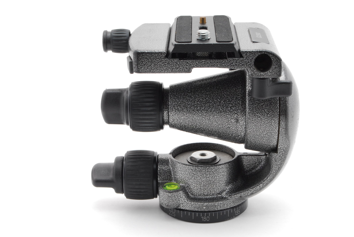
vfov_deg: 17.5
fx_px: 768
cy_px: 118
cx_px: 177
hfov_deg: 26.0
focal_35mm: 78
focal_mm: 52
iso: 400
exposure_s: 1/200
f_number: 18
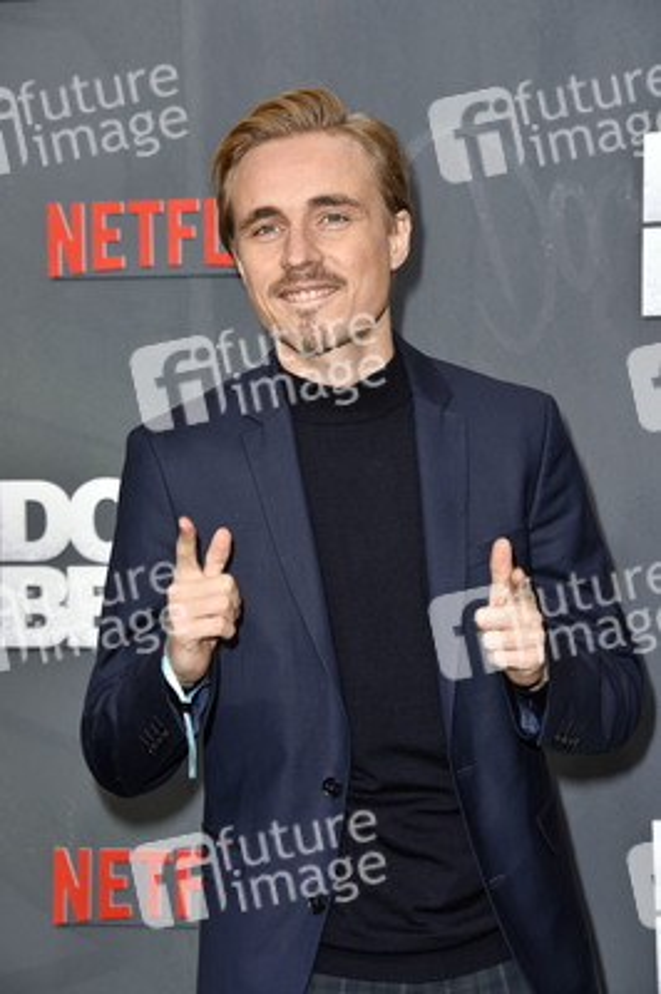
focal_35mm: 100
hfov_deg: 13.7
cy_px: 497
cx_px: 330
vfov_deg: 20.4
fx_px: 2759
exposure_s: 1/200
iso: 250
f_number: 7.1
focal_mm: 100
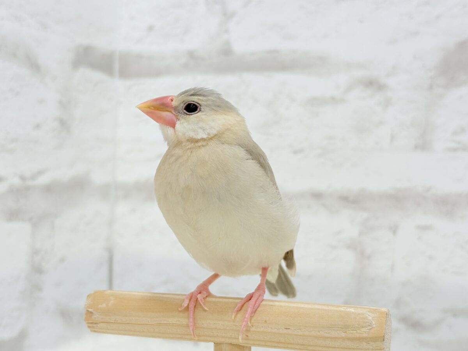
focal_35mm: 52
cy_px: 176
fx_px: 703
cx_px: 234
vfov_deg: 28.0
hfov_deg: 36.8
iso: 50
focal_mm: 5.96
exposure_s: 1/100
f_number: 1.6
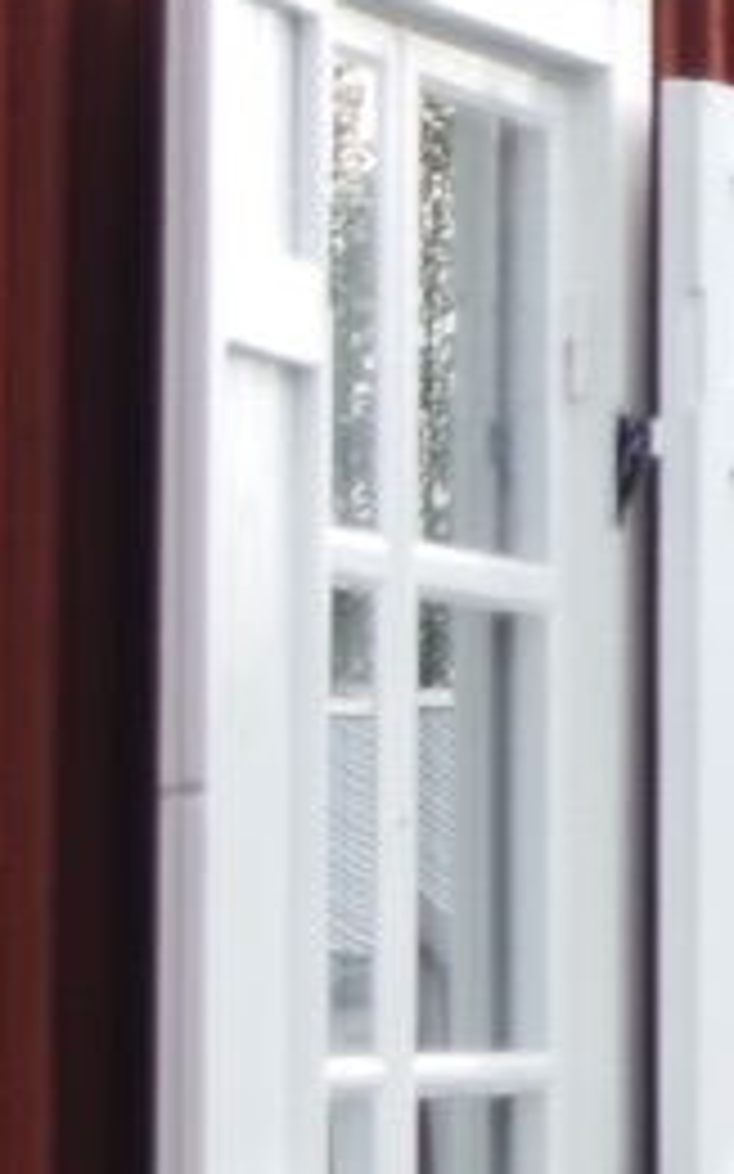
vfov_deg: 6.3
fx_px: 10568
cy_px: 45
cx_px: 4057
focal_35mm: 330
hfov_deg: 3.5
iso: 100
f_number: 4.5
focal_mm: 29
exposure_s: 1/100
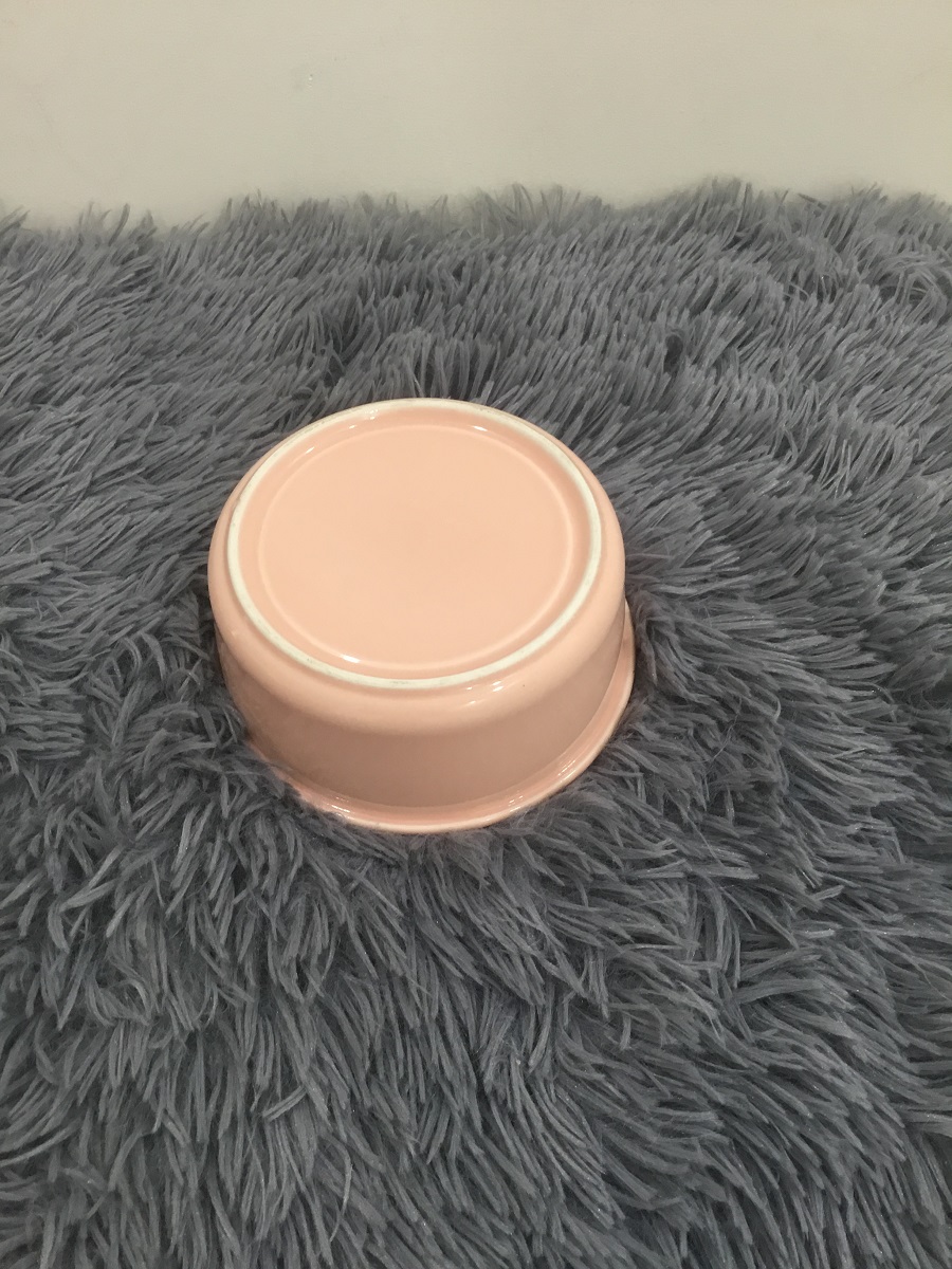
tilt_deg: -52.6
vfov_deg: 58.4
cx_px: 476
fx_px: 1137
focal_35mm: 31
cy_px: 634
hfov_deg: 45.4
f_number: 2.4
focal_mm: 3.3
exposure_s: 1/33
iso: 80
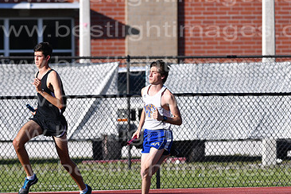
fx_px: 5763
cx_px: 161
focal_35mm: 713
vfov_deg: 1.9
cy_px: 118
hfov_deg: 2.9
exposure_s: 1/2500
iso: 320
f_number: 5.6
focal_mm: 300
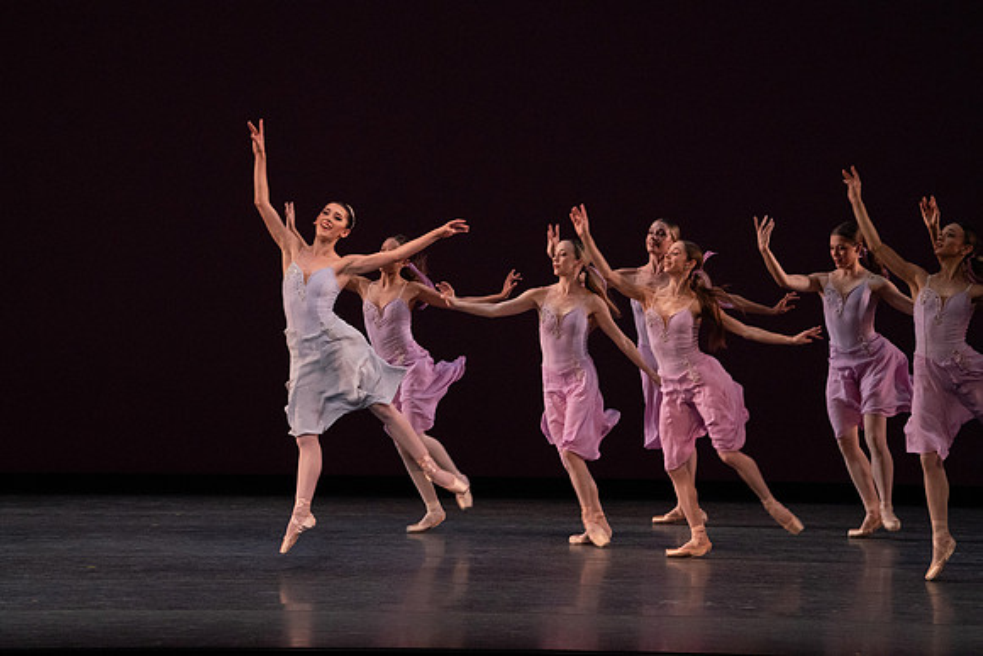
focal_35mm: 200
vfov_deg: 6.9
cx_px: 492
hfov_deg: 10.3
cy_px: 328
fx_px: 5462
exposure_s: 1/400
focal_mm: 200
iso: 12800
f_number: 13
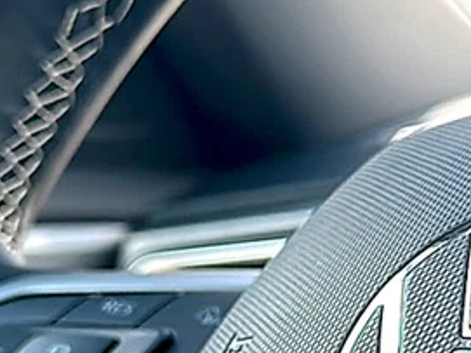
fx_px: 1510
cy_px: 323
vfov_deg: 13.2
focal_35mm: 111
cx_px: 396
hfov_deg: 17.5
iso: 100
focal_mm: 6.86
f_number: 1.78
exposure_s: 1/354
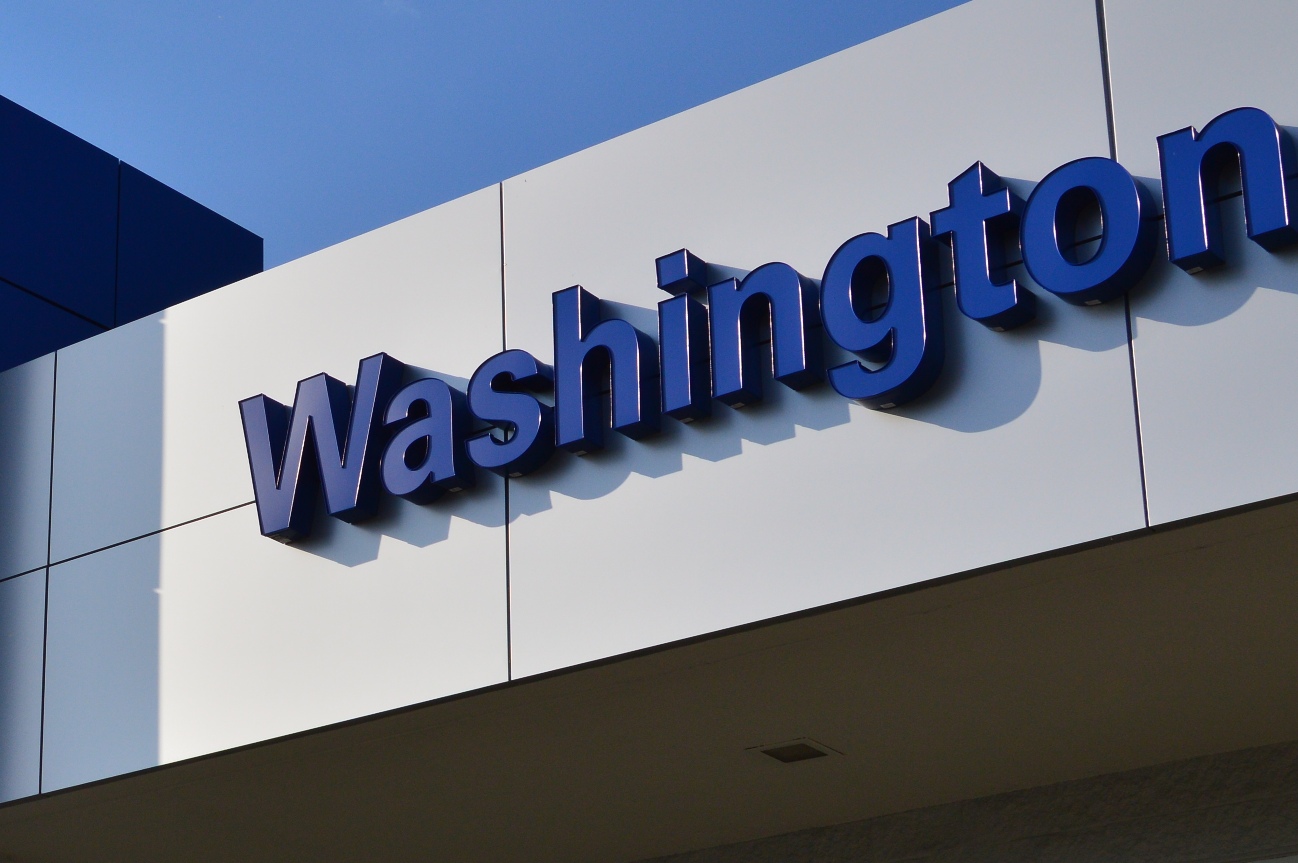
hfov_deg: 24.1
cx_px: 35
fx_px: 2921
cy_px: 592
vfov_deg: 16.8
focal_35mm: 81
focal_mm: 25
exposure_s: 1/500
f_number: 11
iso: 160
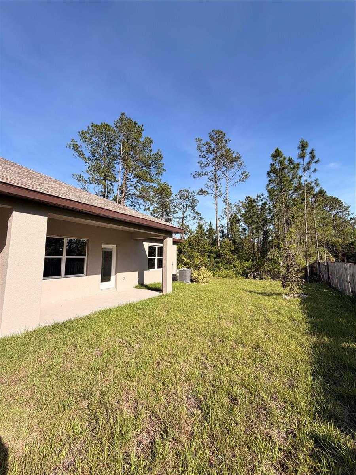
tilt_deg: +6.5
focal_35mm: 14
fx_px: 192
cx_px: 178
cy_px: 238
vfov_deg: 102.1
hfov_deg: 85.7
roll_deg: +0.6
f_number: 2.2
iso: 40
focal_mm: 2.22
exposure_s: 1/590
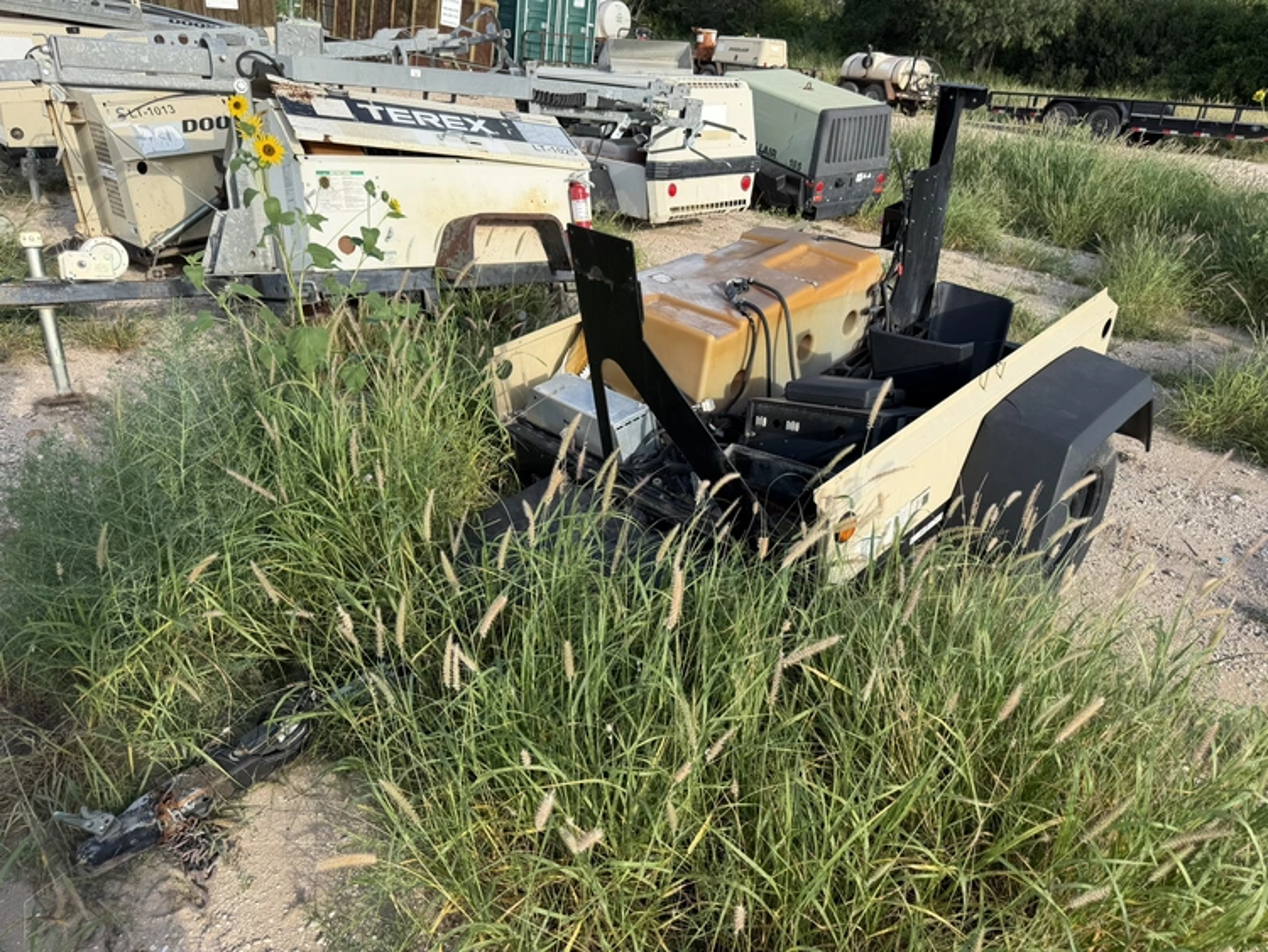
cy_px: 476
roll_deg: -5.4
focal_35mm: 24
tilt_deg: -28.3
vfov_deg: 56.8
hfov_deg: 71.6
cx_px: 634
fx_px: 879
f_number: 1.78
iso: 80
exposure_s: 1/2169
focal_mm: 6.76
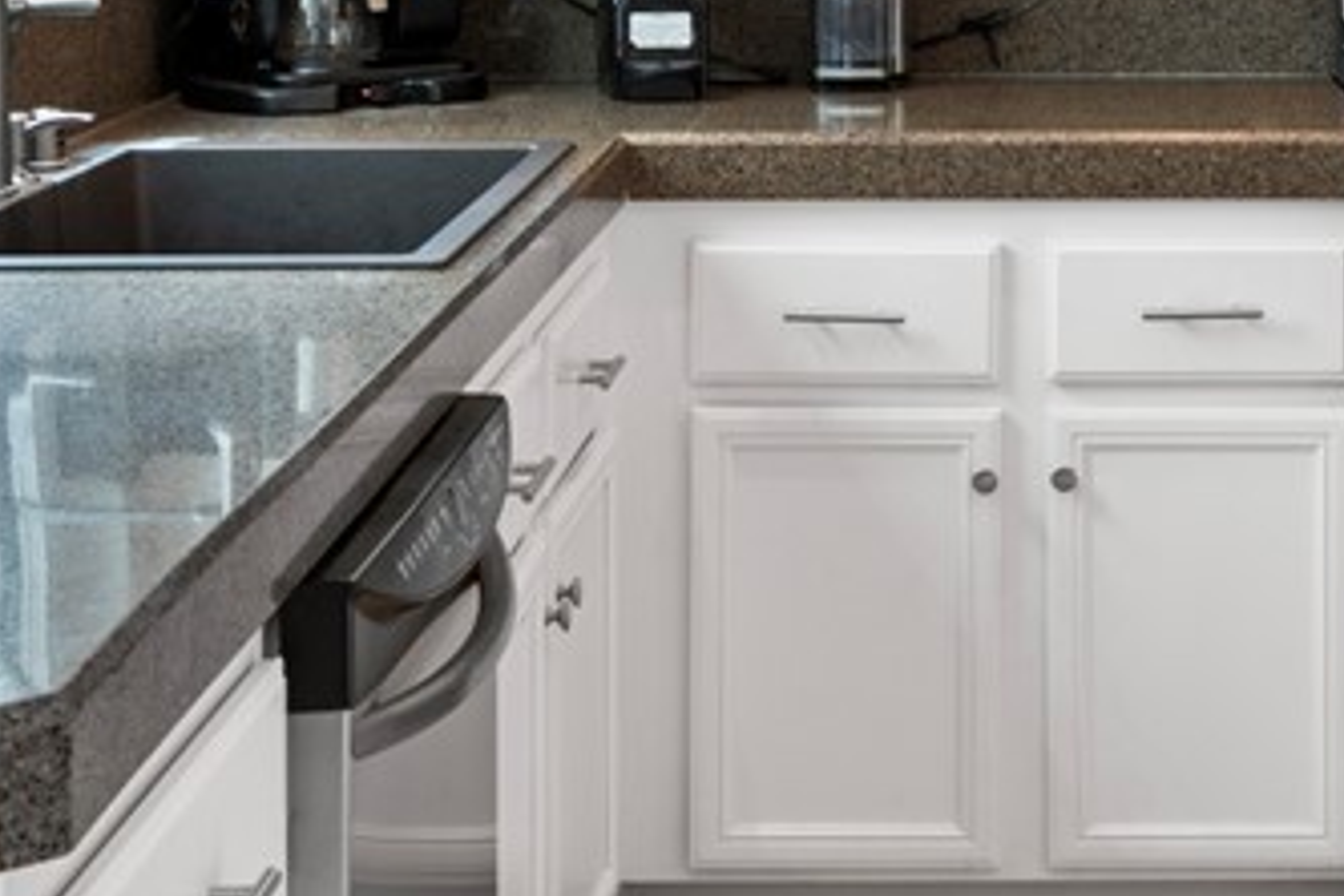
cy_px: -274
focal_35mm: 88
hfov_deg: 22.8
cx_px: 1061
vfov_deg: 14.8
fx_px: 3285
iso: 400
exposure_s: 1/20
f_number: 8
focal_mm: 27
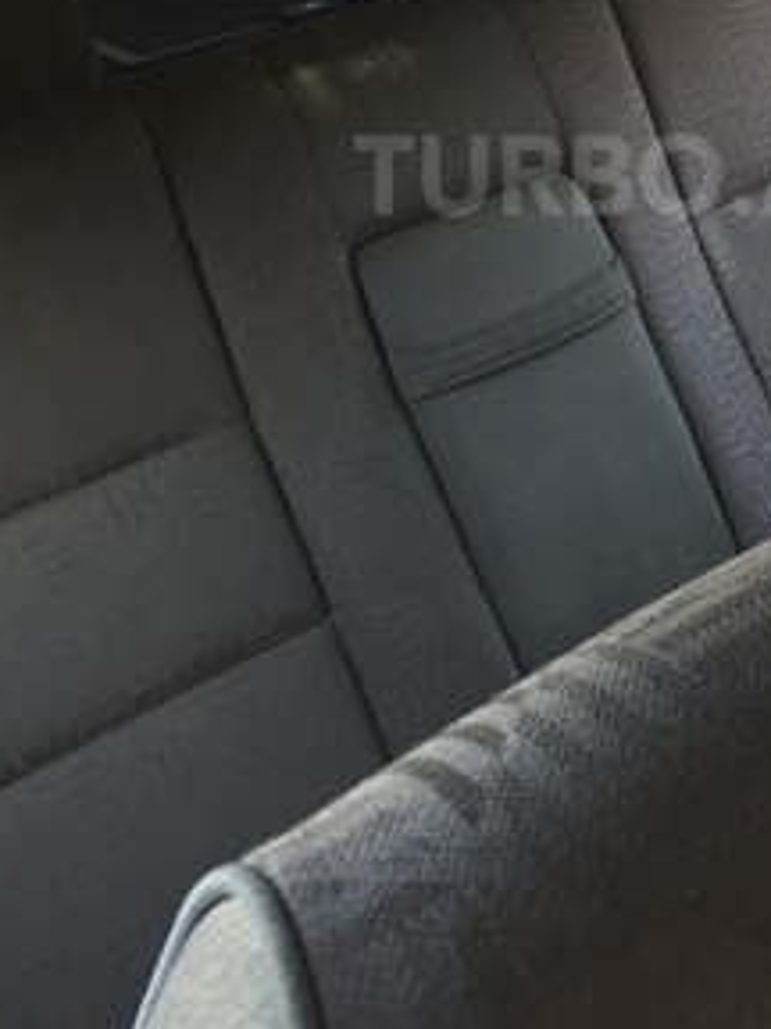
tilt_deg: -21.7
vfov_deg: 36.6
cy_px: 175
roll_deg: +9.5
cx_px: 628
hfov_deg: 28.4
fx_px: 1485
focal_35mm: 50
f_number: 2.2
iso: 160
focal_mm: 4.15
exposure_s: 1/33
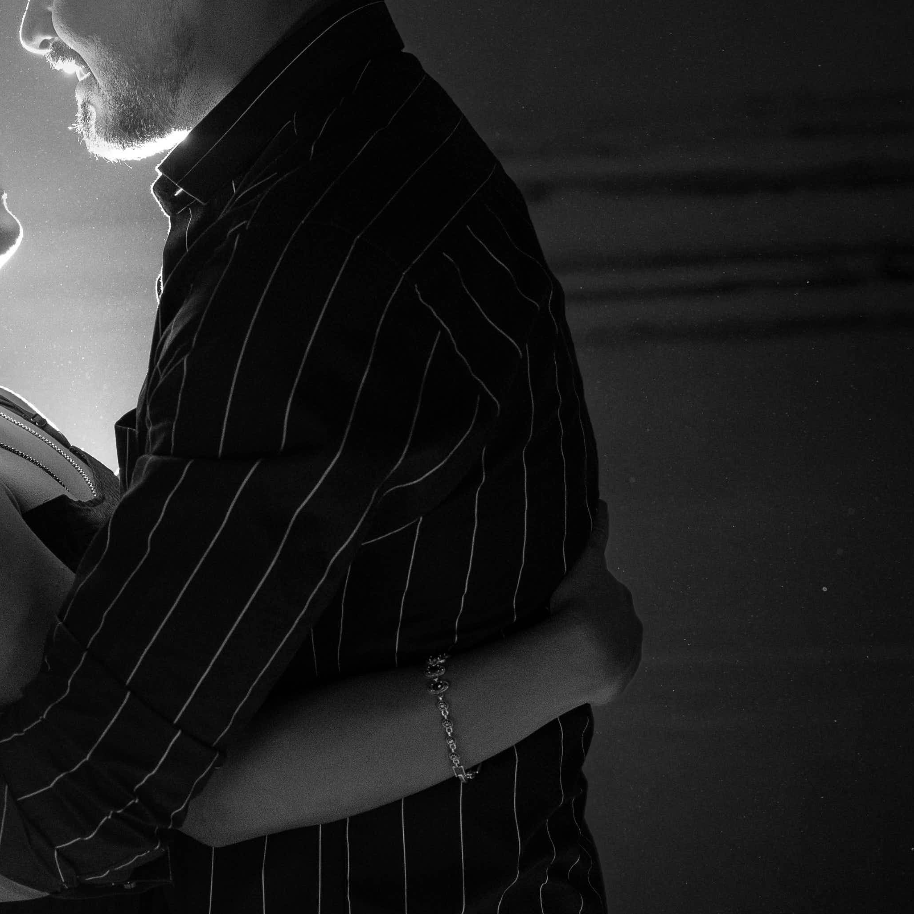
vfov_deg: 19.9
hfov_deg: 19.5
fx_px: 2599
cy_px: 275
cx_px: 38
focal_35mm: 87
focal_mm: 35
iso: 2000
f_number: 4
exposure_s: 1/100
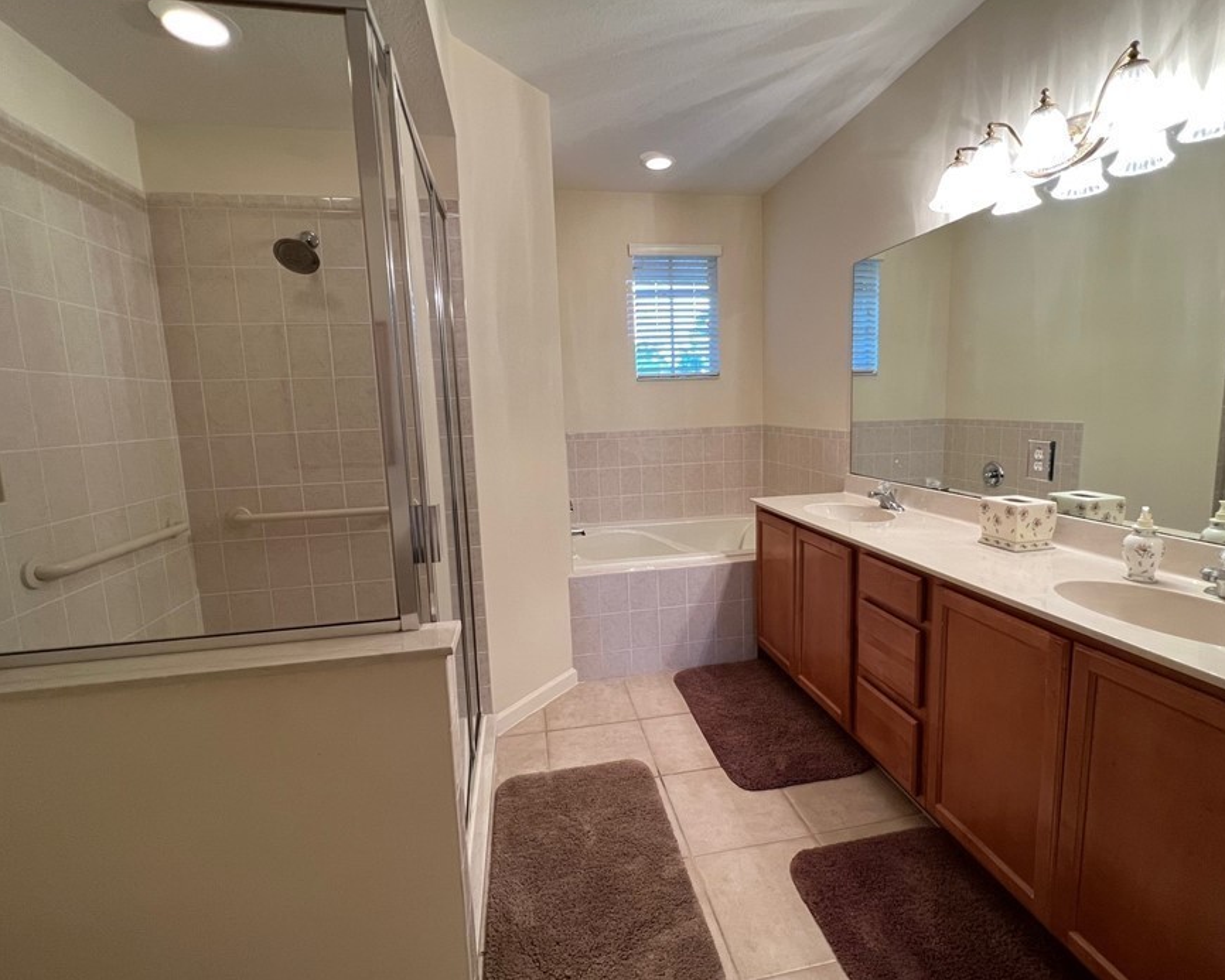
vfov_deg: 84.0
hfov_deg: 96.8
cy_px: 484
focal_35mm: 15
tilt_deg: -7.9
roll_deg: +2.1
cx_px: 632
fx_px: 544
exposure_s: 1/60
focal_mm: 1.57
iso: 250
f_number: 1.8
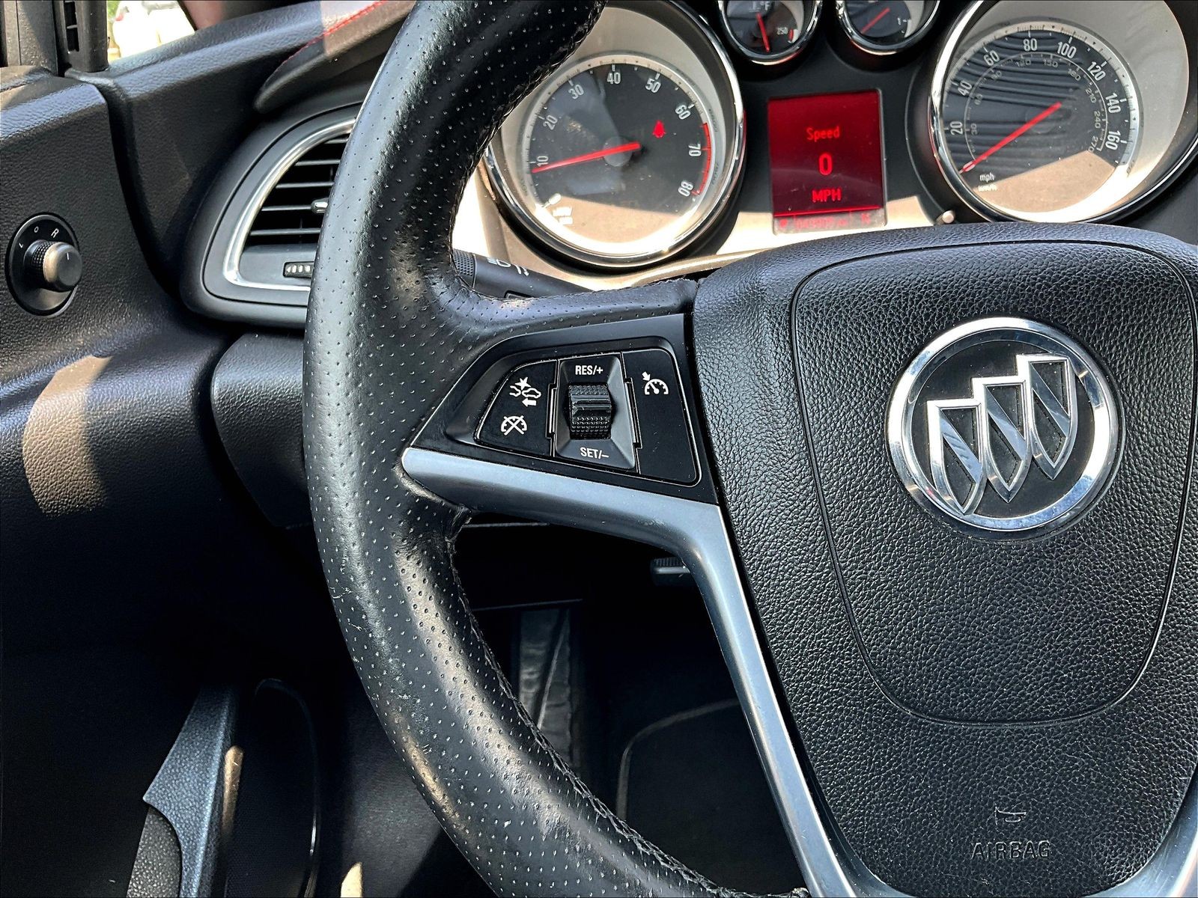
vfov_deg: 48.2
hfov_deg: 61.7
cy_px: 449
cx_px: 599
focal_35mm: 29
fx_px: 1004
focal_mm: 3
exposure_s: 1/122
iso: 50
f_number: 1.8
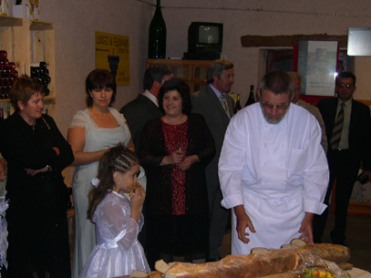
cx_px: 160
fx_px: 600
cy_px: 201
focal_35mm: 56
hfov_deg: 34.3
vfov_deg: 25.8
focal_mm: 8
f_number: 2.8
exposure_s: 1/60
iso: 100
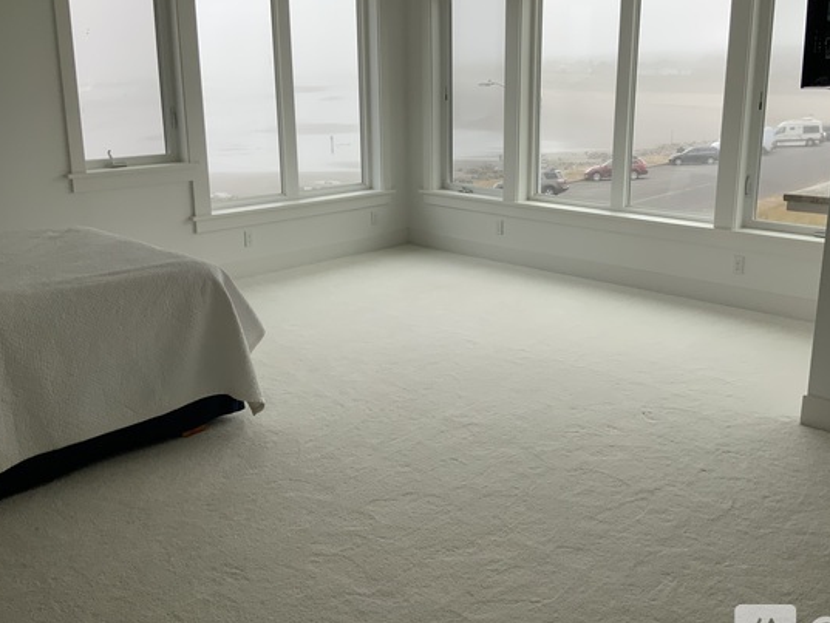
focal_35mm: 36
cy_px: 280
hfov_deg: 51.2
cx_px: 469
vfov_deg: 39.6
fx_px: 863
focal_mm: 3
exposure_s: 1/355
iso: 16
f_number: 1.8
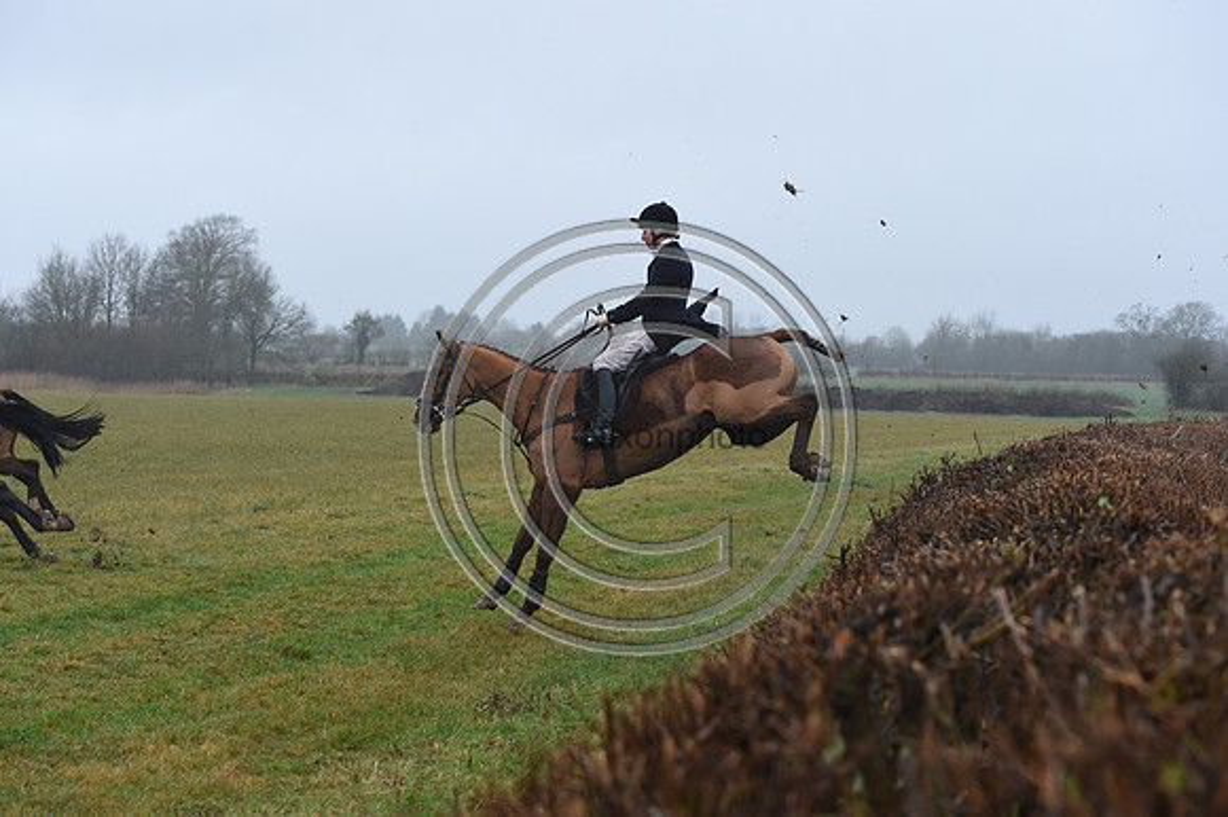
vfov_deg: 16.1
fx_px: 2898
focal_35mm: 85
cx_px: 614
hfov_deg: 23.9
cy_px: 408
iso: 2500
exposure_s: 1/1250
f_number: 5.6
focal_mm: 85
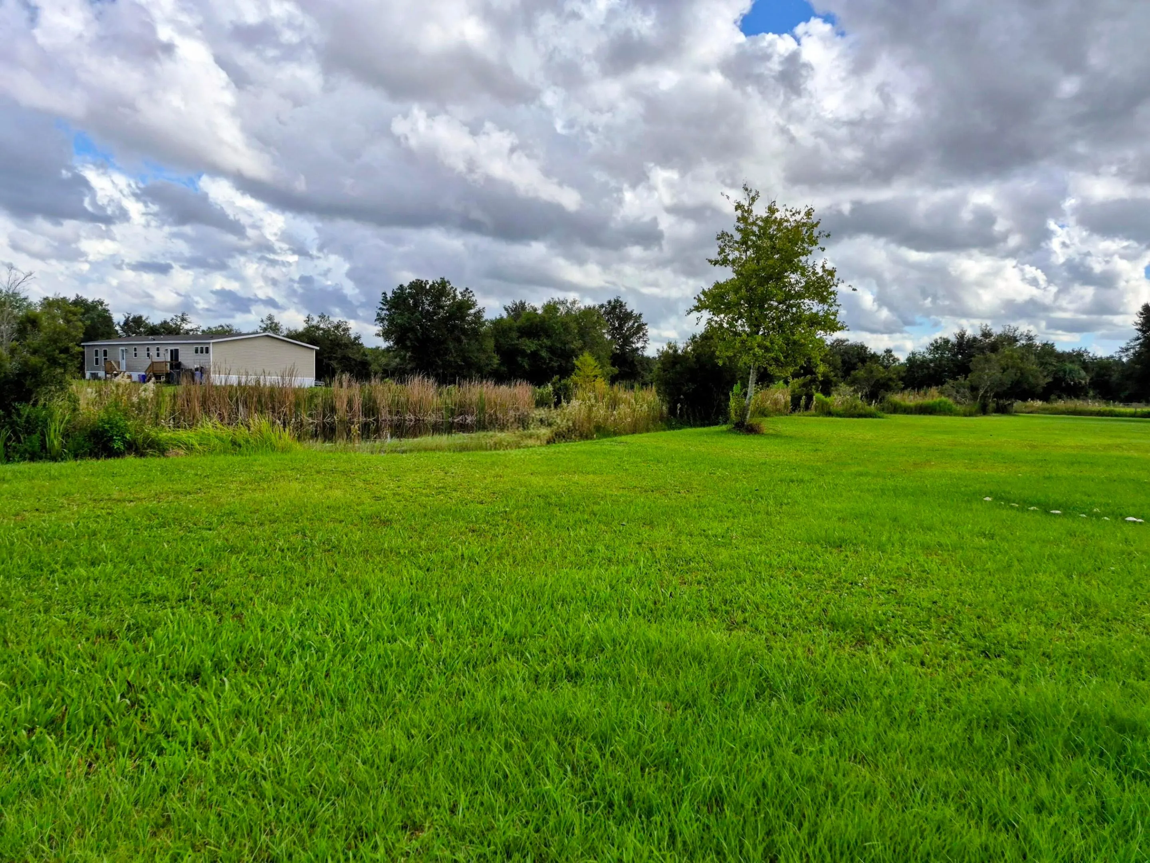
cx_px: 575
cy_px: 432
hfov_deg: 73.9
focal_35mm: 23
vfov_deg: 58.9
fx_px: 764
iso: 80
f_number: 1.8
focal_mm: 5.4
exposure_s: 1/6272
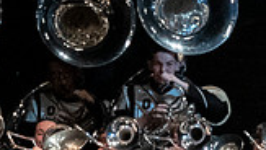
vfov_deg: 1.6
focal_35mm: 780
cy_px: 308
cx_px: 114
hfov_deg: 2.8
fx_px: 5506
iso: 4000
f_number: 4
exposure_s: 1/500
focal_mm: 140
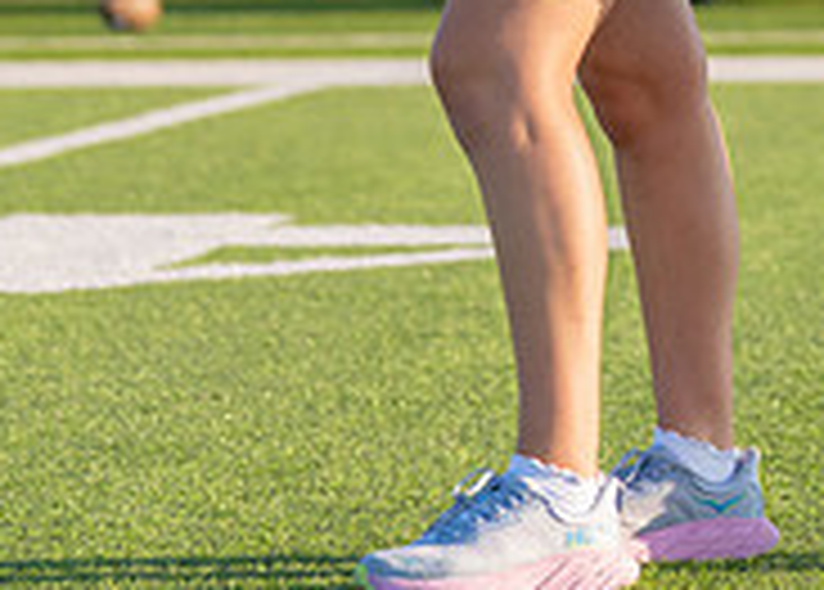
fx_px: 6651
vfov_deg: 5.0
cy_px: -498
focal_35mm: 284
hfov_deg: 7.1
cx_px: 821
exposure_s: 1/800
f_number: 2.8
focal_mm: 70
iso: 100
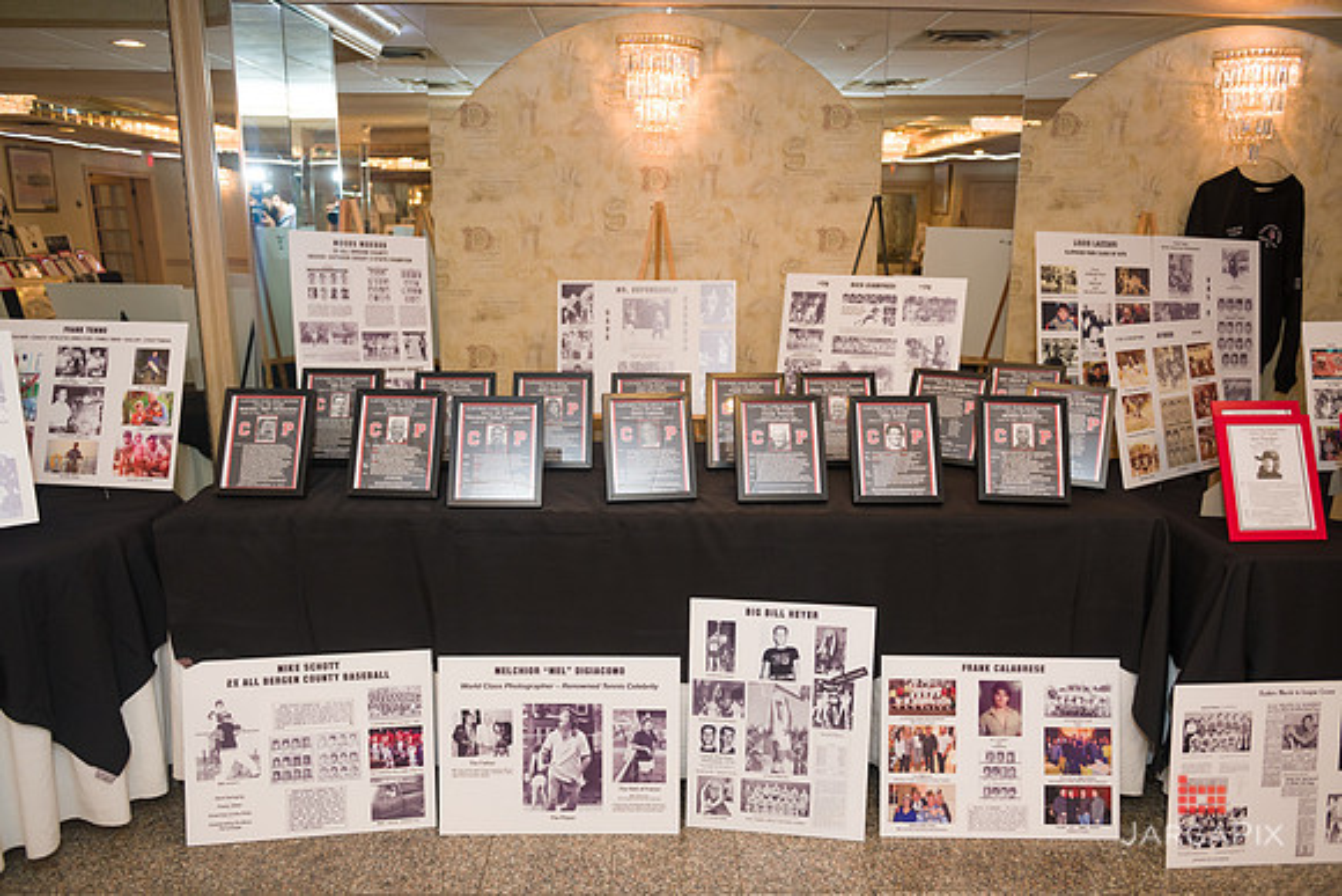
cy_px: 448
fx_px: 1007
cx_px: 671
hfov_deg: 67.4
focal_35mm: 27
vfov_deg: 48.0
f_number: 3.2
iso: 1000
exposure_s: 1/125
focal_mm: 27
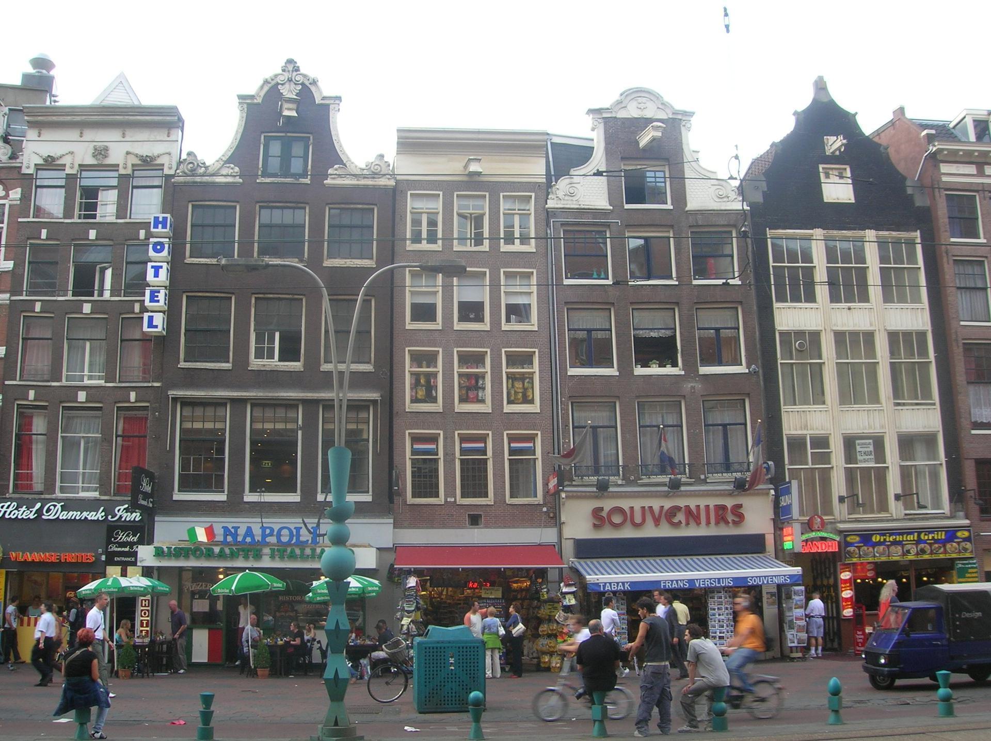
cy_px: 370
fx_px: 972
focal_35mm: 34
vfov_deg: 41.7
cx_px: 496
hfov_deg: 54.0
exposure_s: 1/52
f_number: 4.9
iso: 50
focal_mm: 5.7
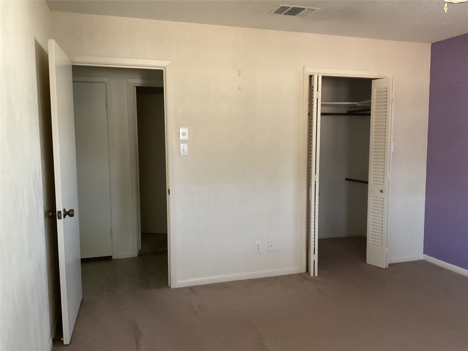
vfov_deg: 48.2
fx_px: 392
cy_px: 176
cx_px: 234
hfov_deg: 61.7
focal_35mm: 29
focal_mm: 3
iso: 250
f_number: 1.8
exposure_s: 1/25
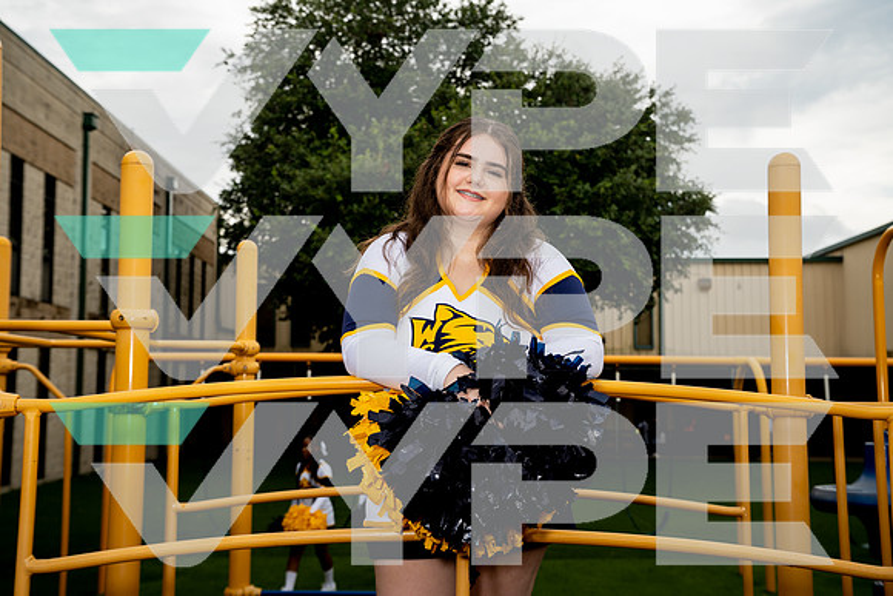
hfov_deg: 42.7
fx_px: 1141
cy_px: 298
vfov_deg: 29.3
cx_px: 446
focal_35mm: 46
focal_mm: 46
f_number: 5.6
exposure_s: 1/250
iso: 100
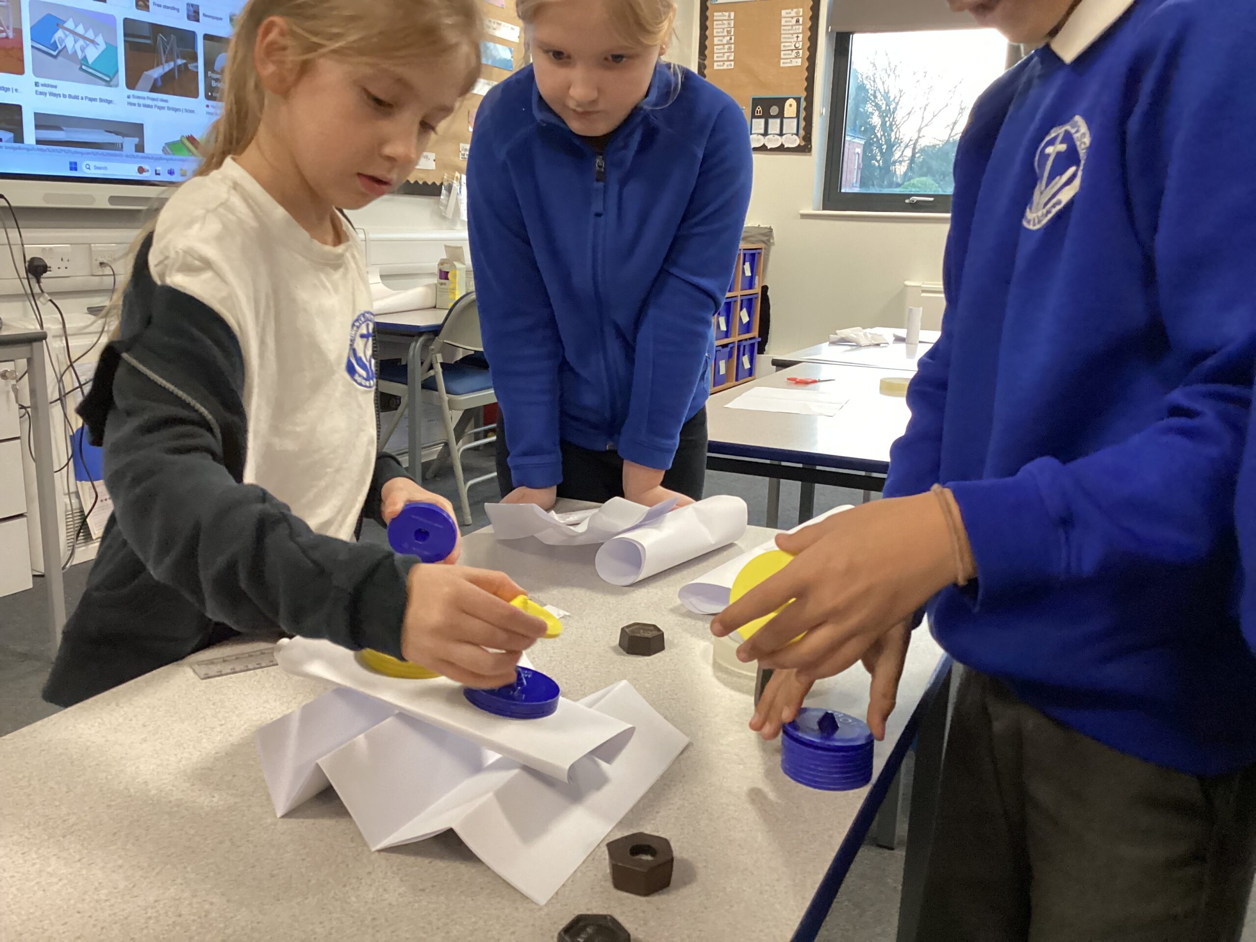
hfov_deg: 58.4
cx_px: 628
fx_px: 1125
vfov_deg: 45.4
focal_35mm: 31
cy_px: 471
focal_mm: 3.3
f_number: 2.4
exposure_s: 1/60
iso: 250
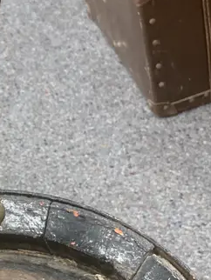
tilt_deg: -38.3
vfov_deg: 22.0
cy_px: 151
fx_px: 722
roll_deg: +19.3
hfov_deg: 15.9
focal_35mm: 89
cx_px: -45
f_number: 1.8
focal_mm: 3.99
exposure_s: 1/50
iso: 200
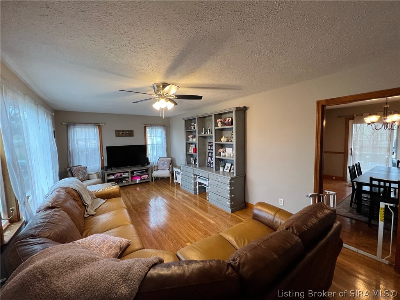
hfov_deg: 106.2
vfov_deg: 89.9
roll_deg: +1.5
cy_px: 150
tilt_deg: -5.0
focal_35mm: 13
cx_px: 200
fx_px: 150
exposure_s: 1/60
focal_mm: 1.57
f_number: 1.8
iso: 250
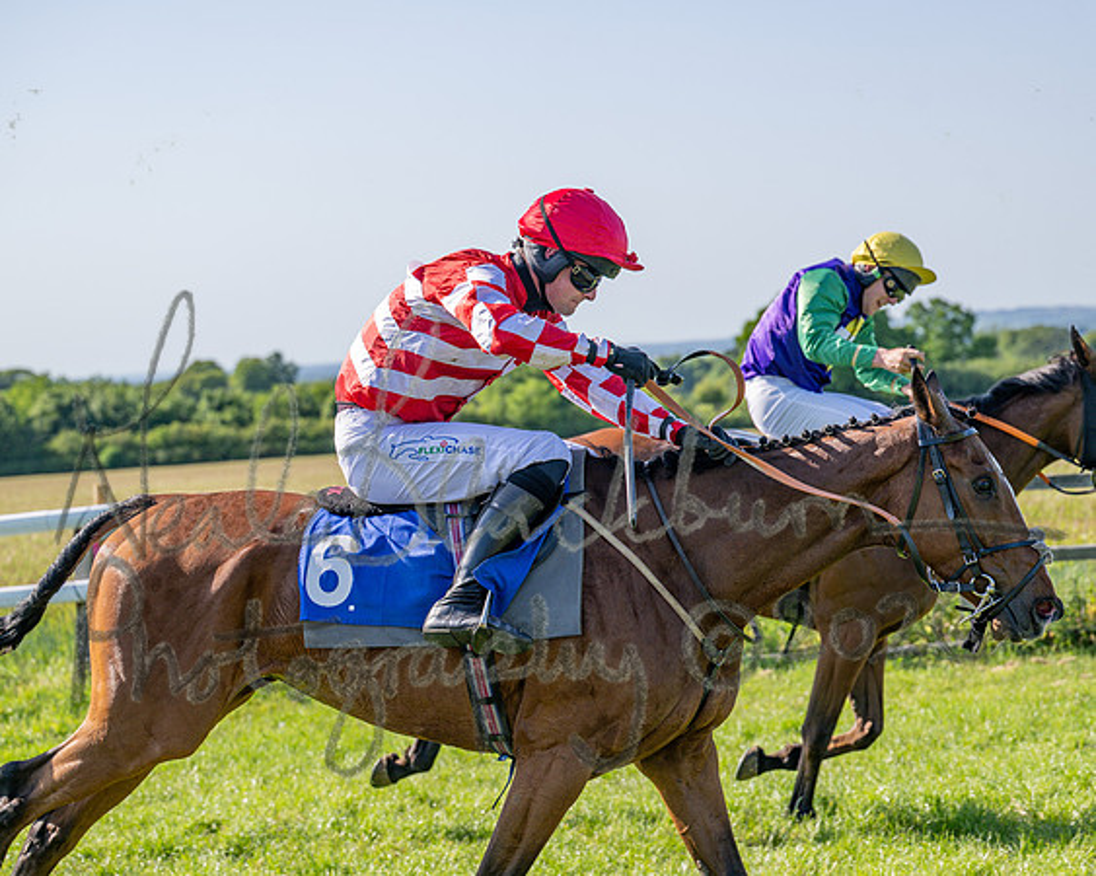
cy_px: 438
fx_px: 2558
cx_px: 548
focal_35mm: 79
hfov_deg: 24.2
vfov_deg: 19.4
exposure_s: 1/1600
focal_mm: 70
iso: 200
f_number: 4
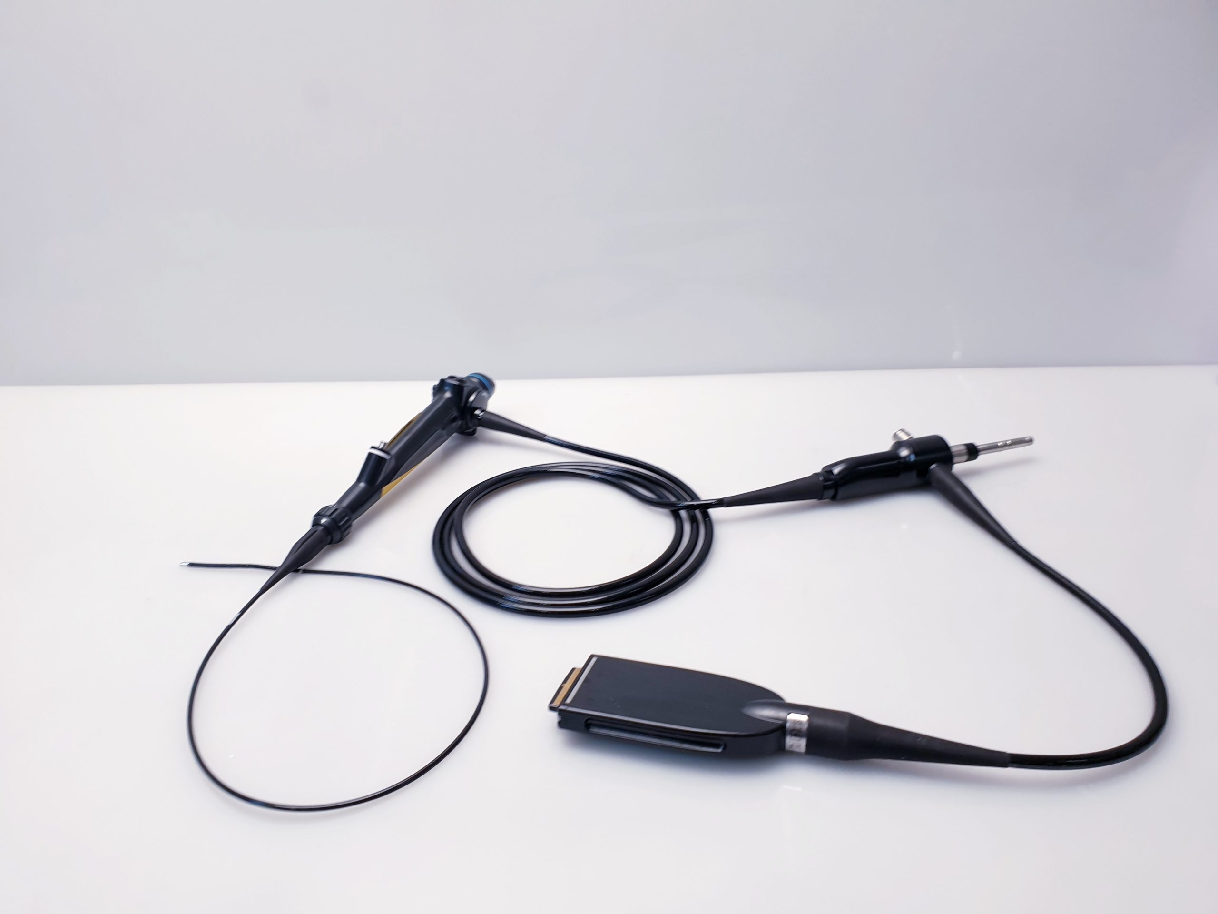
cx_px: 609
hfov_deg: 67.3
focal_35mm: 26
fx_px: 915
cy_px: 457
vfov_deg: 53.1
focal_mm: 4.3
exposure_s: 1/50
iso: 64
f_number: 2.4
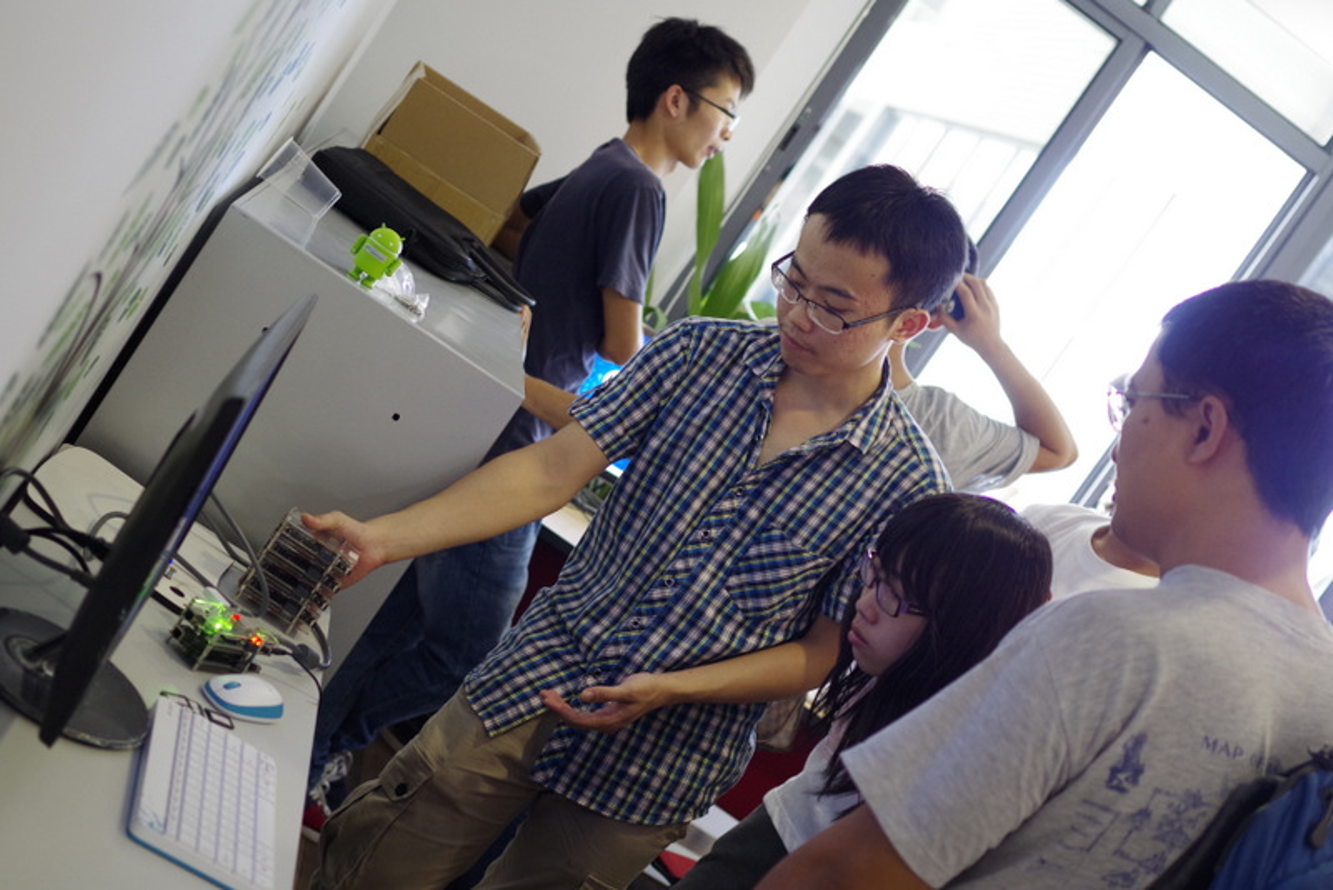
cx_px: 666
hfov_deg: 38.2
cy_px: 445
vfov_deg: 26.0
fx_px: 1926
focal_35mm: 52
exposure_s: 1/25
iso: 800
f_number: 2.4
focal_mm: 35
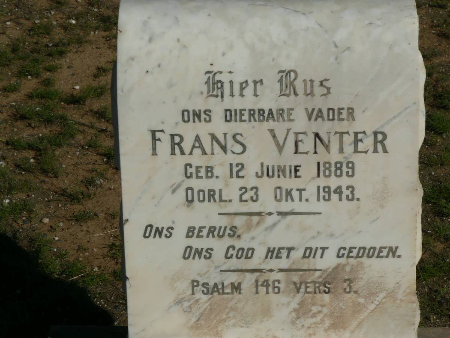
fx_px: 1651
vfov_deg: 11.7
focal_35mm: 127
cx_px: 225
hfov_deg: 15.5
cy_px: 169
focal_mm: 21.2
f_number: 8
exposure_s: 1/1000
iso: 100
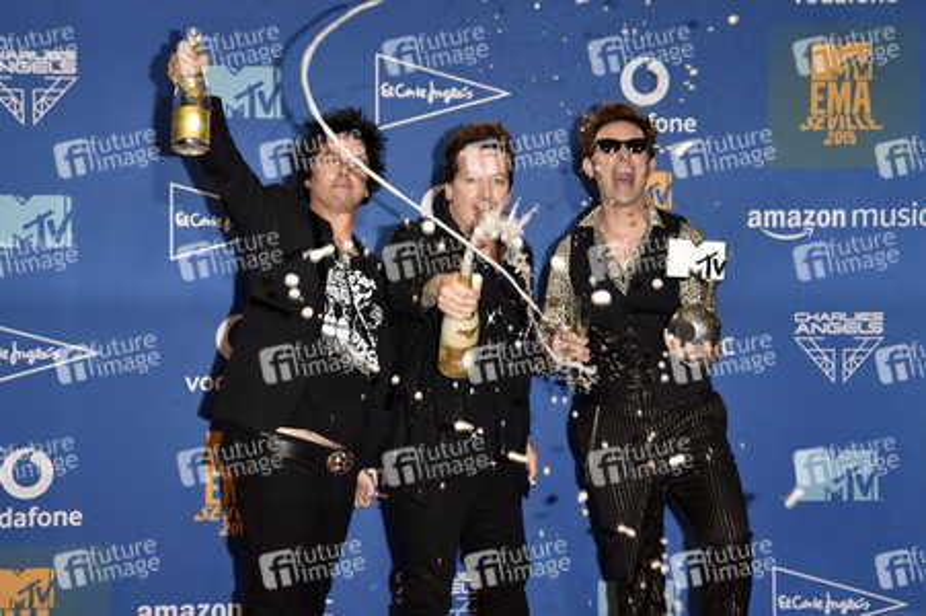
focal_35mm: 68
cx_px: 463
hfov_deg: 29.7
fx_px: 1748
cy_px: 308
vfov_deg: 20.0
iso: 1600
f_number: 6.3
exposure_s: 1/200
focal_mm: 68
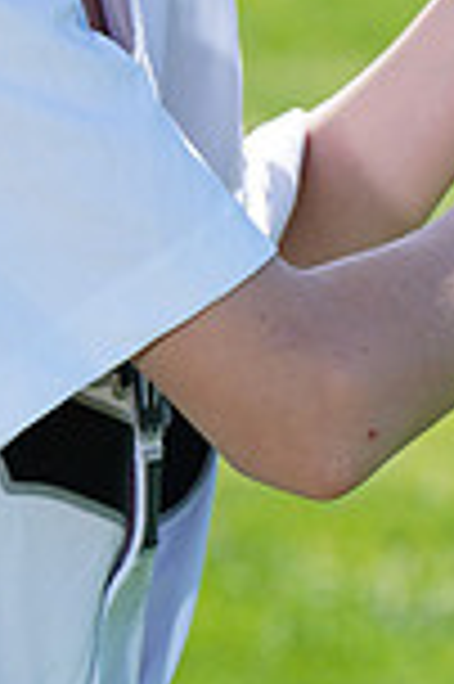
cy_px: -374
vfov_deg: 2.8
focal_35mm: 741
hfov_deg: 1.9
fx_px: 14048
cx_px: 160
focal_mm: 194
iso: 200
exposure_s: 1/250
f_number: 9
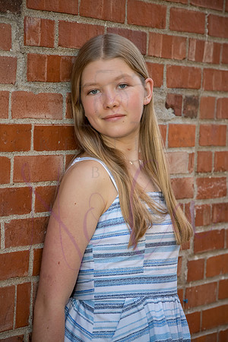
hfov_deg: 11.0
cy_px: 171
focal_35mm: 125
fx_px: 1187
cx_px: 114
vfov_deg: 16.4
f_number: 8
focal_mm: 125
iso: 800
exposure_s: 1/250
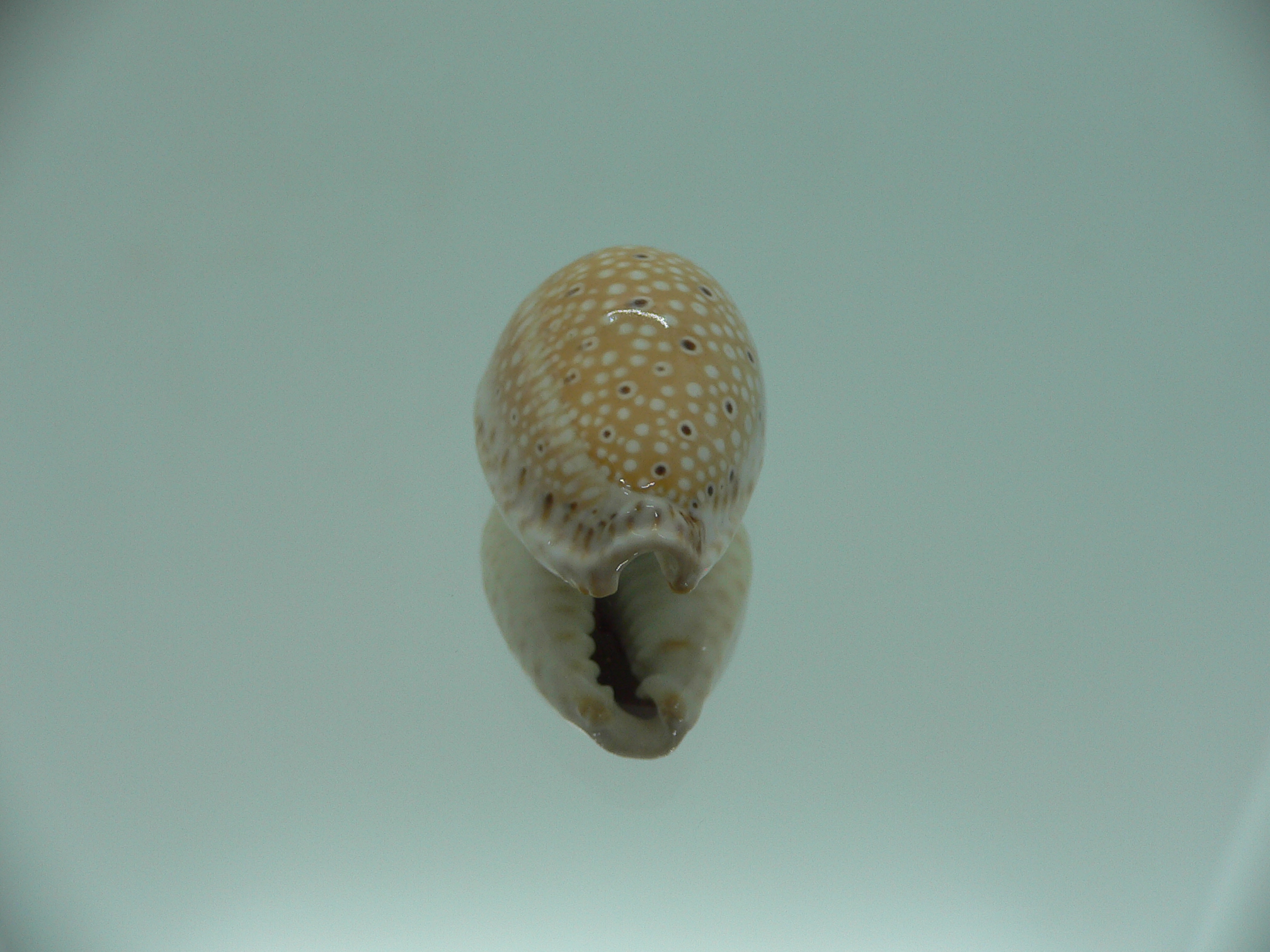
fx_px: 1284
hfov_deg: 52.6
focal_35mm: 35
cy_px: 476
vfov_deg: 40.7
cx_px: 635
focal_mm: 4.6
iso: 80
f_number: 2.8
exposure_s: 1/60
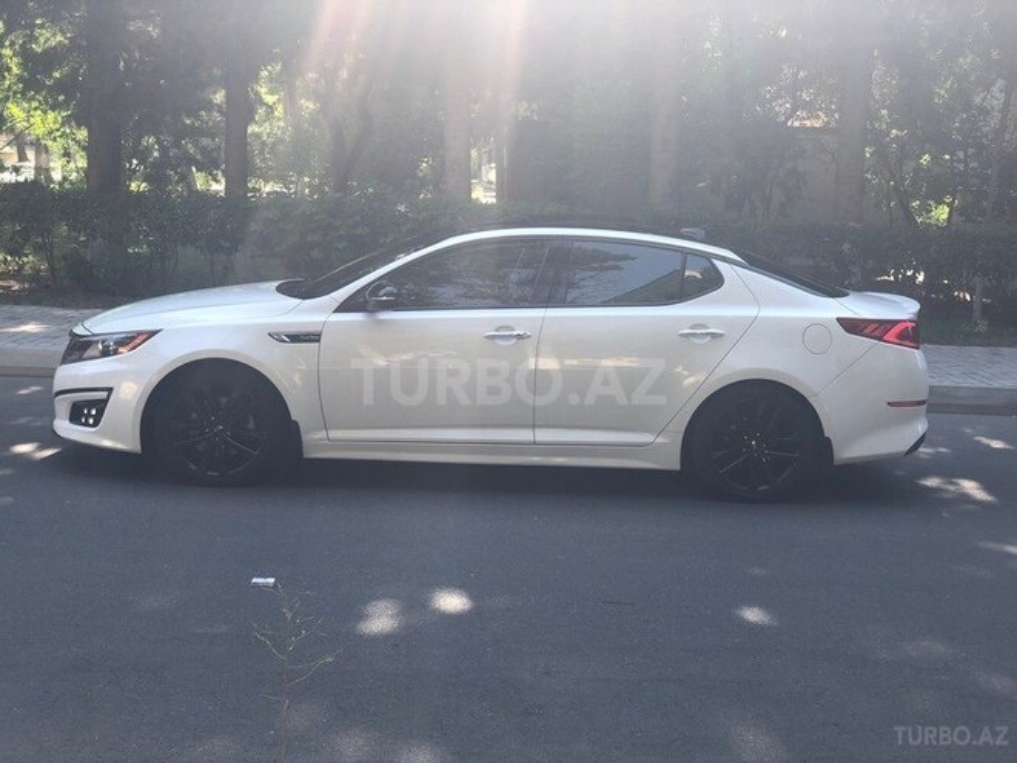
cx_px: 508
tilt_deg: -8.5
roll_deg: -1.8
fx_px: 1528
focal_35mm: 52
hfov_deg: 36.8
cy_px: 382
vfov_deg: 28.0
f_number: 2.4
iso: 16
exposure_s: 1/128
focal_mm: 6
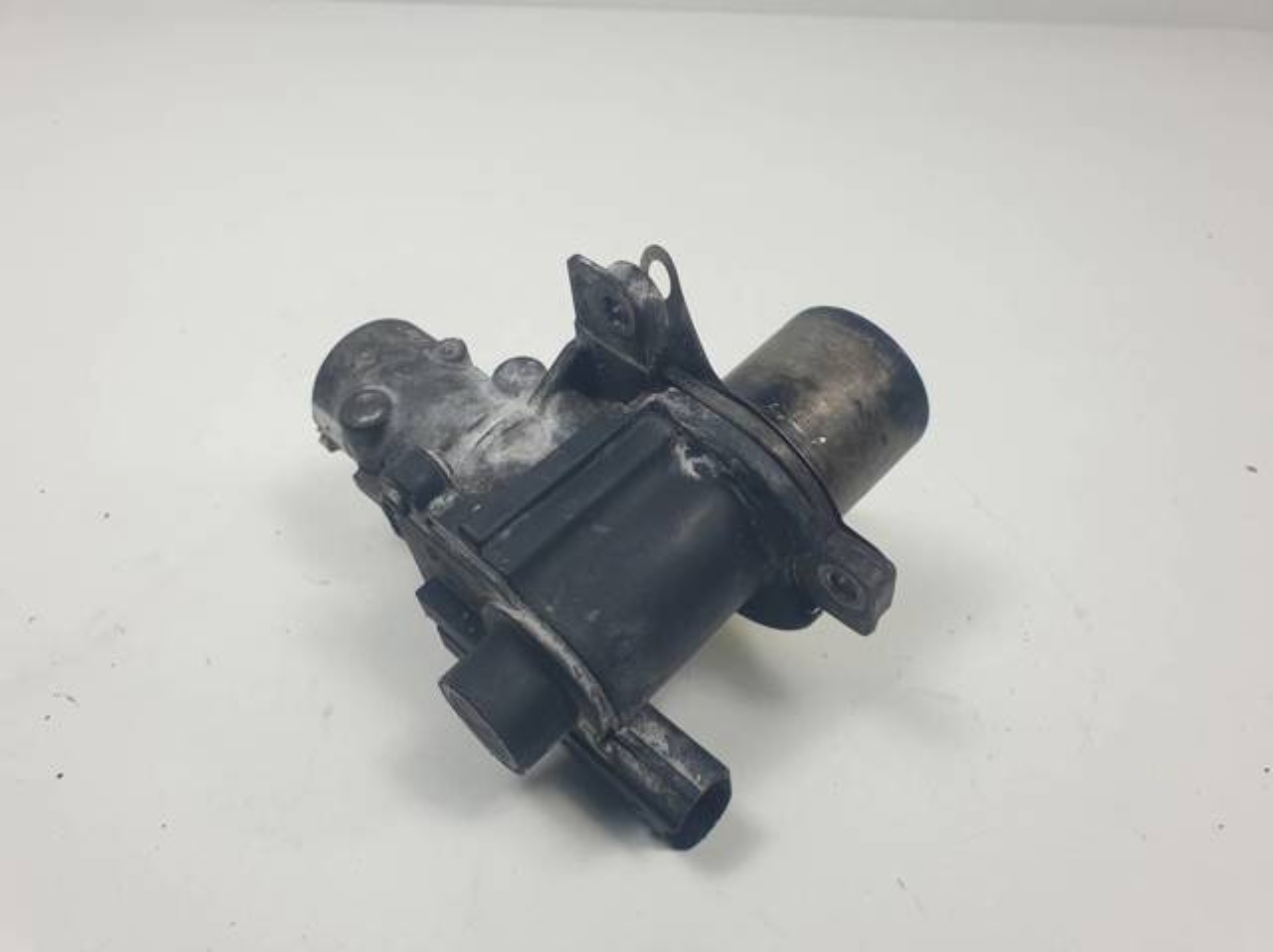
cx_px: 636
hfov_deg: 67.3
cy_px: 476
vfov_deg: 53.0
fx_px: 955
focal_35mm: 26
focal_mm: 4.3
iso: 50
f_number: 2.4
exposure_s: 1/258
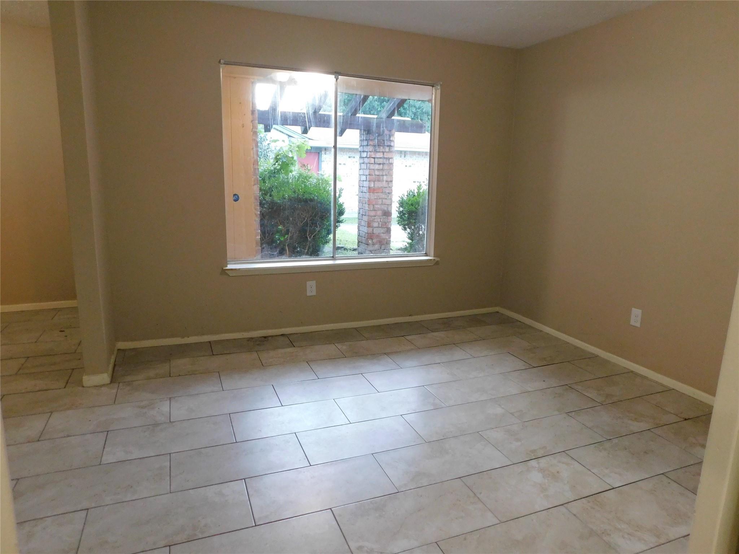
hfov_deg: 73.9
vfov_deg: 58.9
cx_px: 370
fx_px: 491
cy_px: 277
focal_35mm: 23
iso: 400
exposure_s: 1/20
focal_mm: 4
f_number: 3
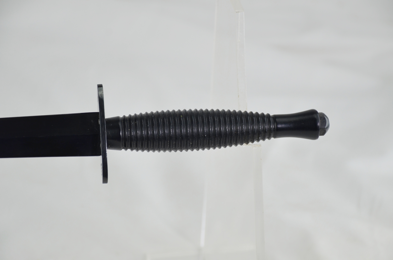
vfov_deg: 11.4
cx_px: 196
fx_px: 1307
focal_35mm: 120
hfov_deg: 17.1
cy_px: 130
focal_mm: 80
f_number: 5.6
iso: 400
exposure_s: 1/320
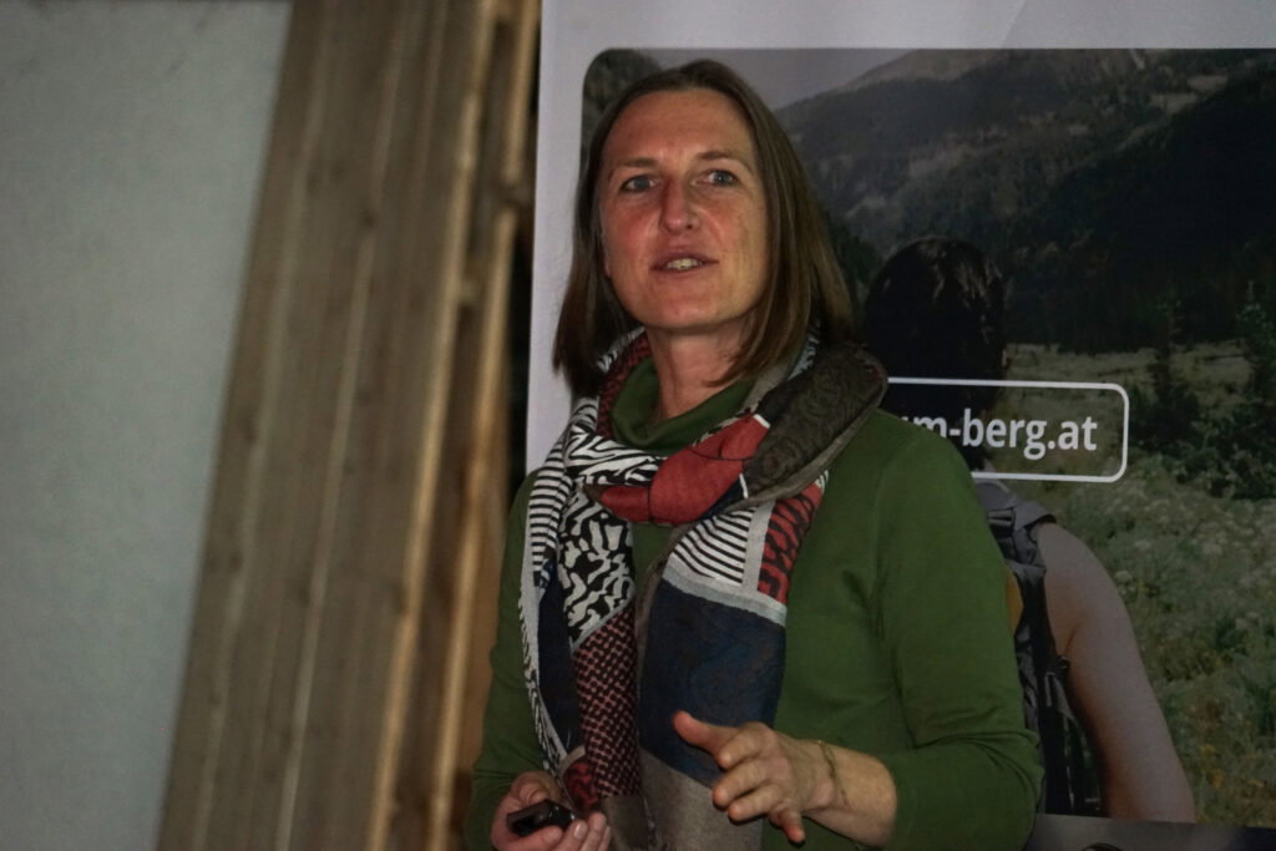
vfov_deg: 5.7
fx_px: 8507
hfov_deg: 8.6
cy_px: 426
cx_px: 638
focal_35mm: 240
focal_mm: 240
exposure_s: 1/60
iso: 3200
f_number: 6.3
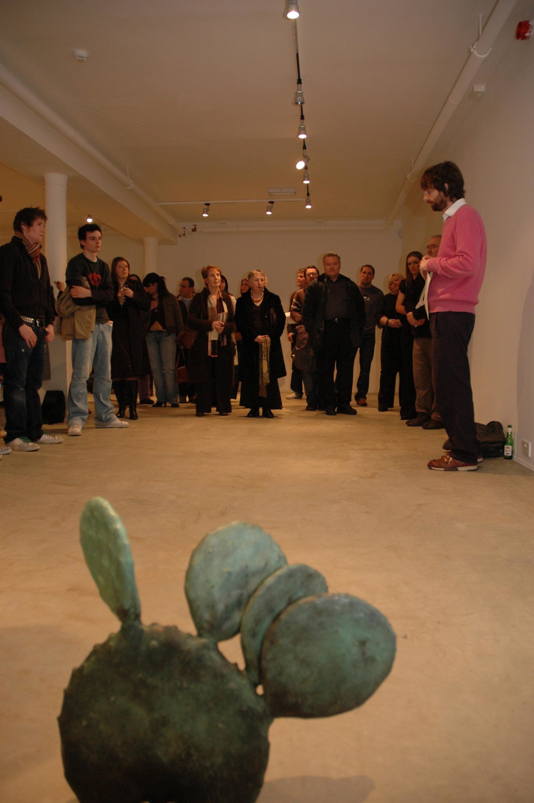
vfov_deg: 67.4
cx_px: 267
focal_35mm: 27
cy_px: 402
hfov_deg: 47.8
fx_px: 602
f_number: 3.5
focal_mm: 18
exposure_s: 1/30
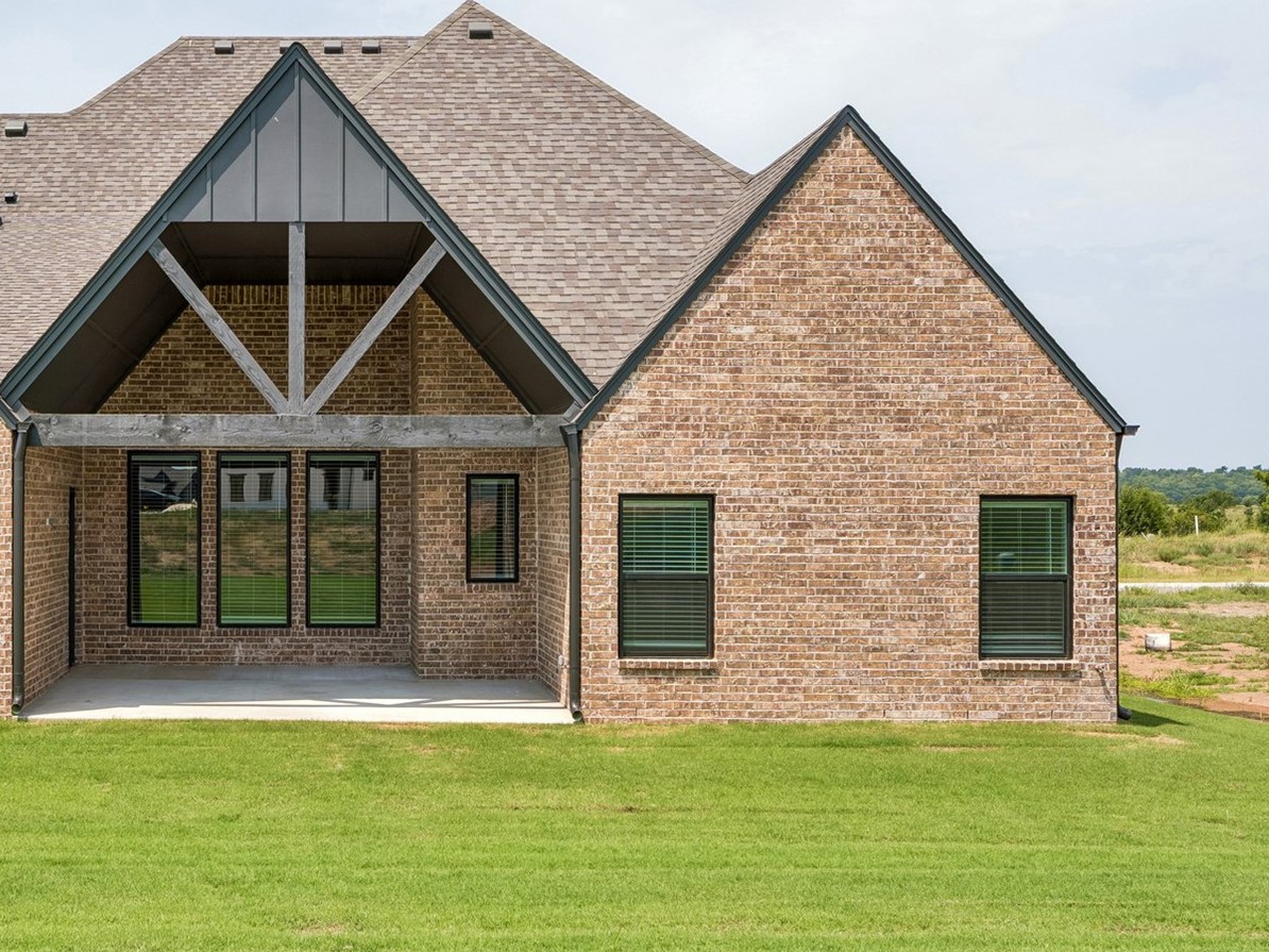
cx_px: 307
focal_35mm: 42
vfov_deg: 34.1
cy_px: 517
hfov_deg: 43.0
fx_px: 1551
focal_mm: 25.8
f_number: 9
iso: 200
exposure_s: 1/250
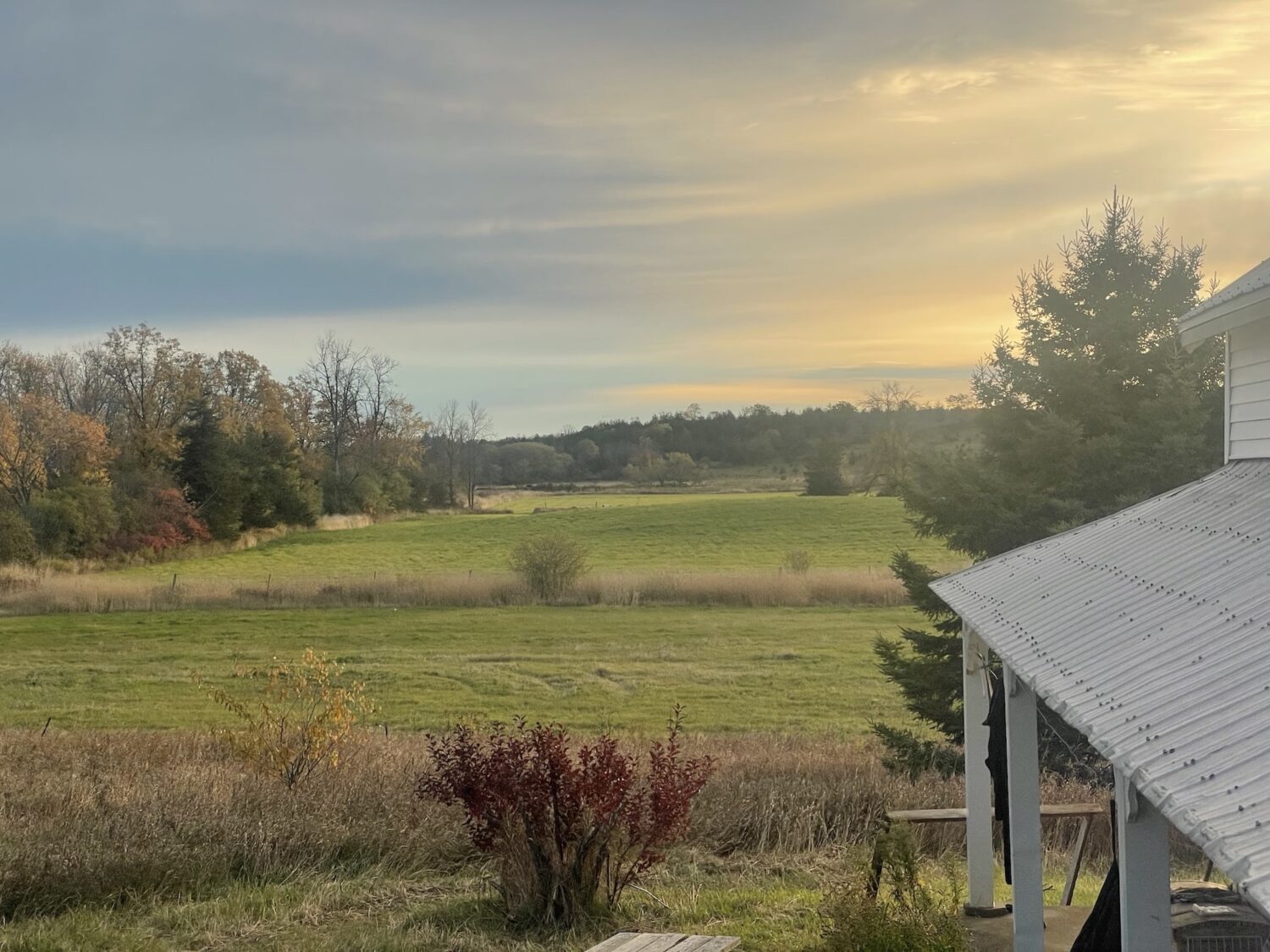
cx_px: 635
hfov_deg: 36.8
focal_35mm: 52
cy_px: 476
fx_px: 1908
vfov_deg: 28.0
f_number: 2
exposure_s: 1/335
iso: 25
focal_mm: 6
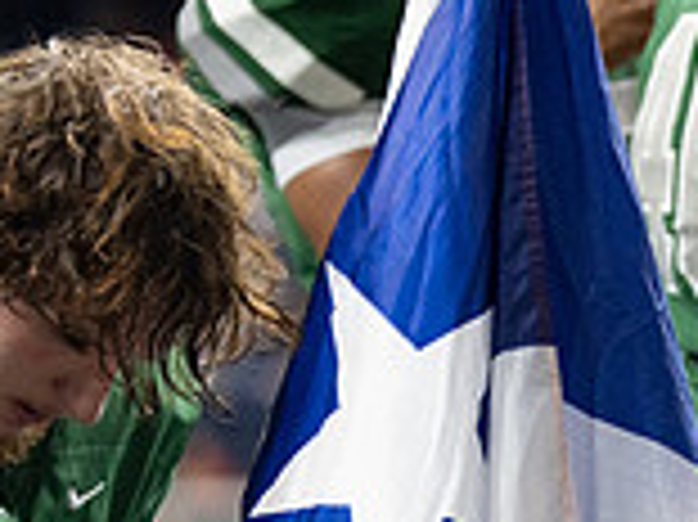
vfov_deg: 2.4
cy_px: 780
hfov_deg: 3.3
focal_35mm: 607
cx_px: 1145
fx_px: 12230
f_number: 2.8
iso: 1600
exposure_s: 1/400
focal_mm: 144
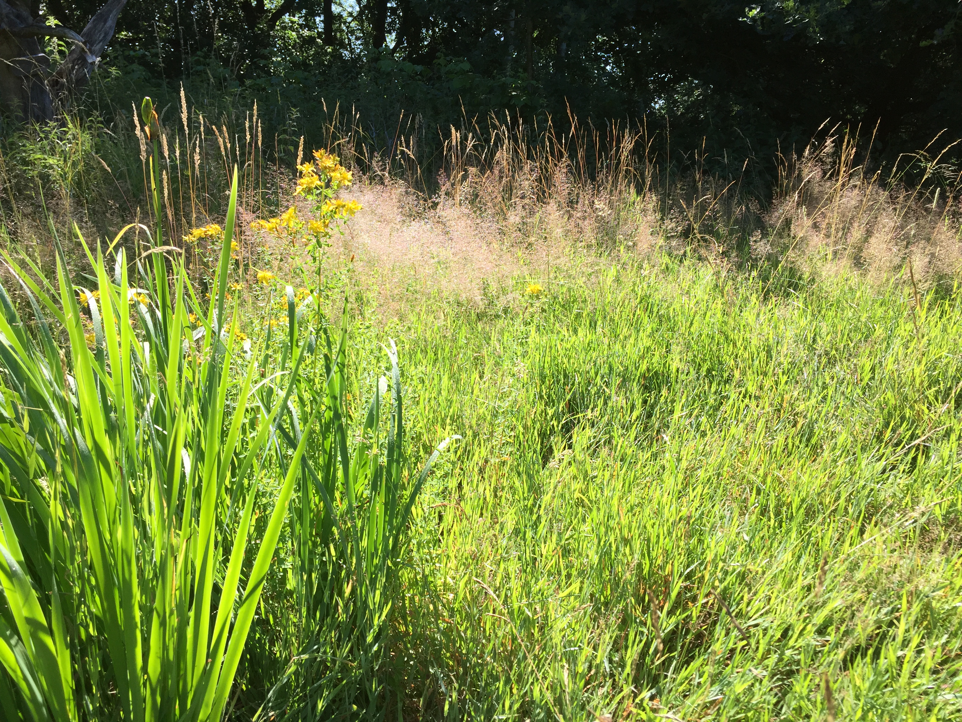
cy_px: 361
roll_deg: -4.9
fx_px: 806
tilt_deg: -13.1
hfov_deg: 61.7
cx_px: 481
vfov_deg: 48.2
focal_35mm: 29
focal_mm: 4.15
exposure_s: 1/732
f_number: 2.2
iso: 32
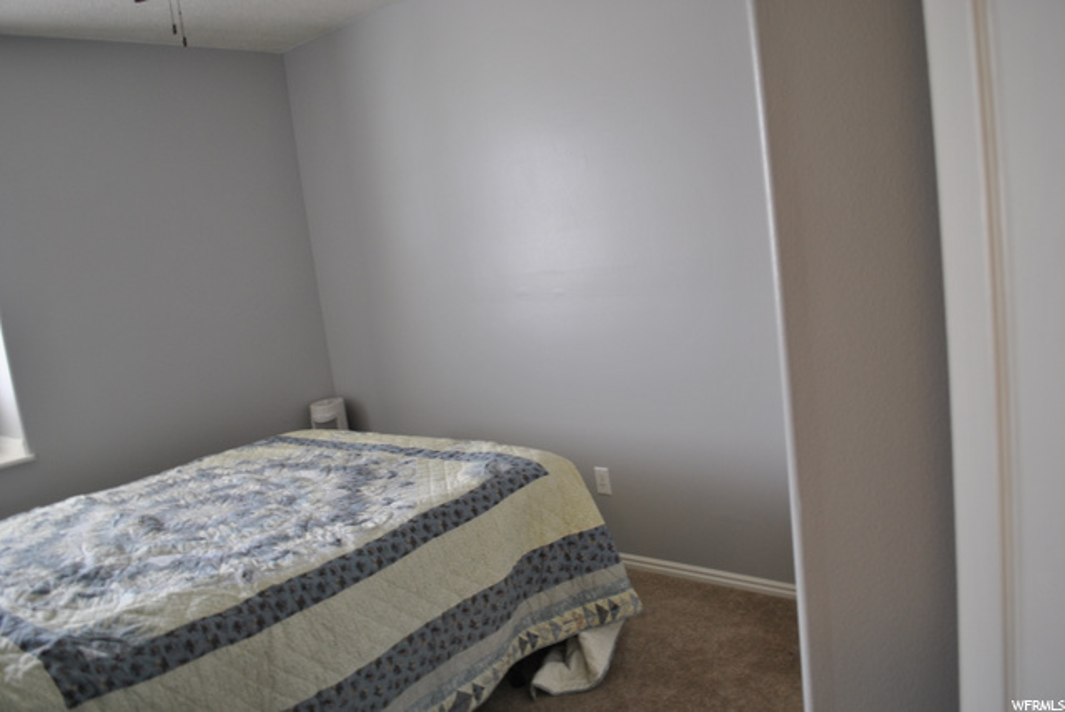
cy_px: 356
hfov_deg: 67.3
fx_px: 799
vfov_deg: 48.0
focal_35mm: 27
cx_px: 532
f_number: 3.5
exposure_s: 1/30
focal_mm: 18
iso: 200
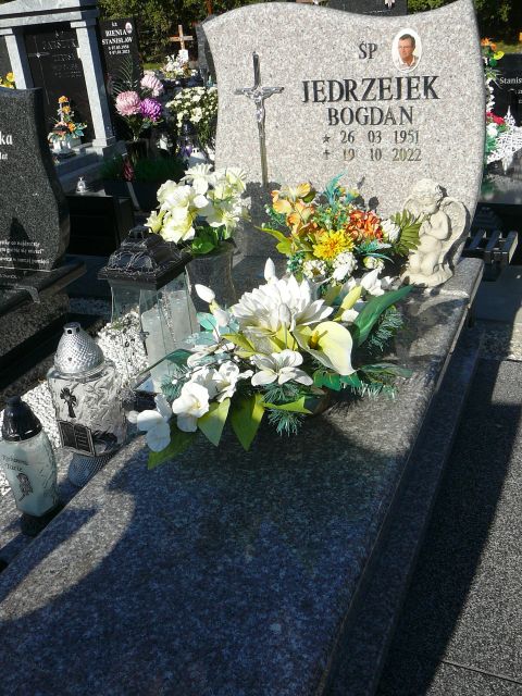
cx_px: 261
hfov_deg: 40.7
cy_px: 348
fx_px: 704
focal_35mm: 35
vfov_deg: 52.6
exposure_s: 1/500
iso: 80
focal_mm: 5.2
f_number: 5
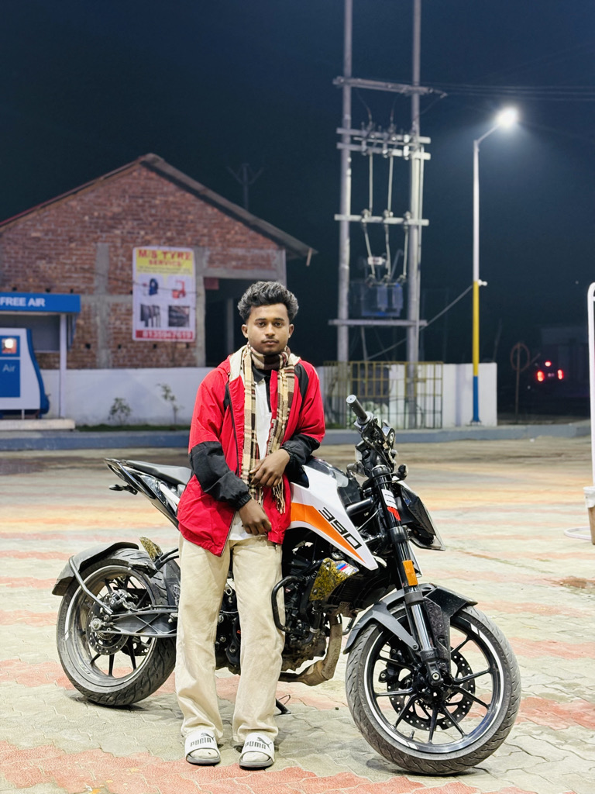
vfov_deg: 36.8
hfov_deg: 28.0
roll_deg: +0.2
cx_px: 298
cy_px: 397
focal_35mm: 52
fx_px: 1192
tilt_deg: -0.9
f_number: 1.6
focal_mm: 5.96
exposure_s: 1/33
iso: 200
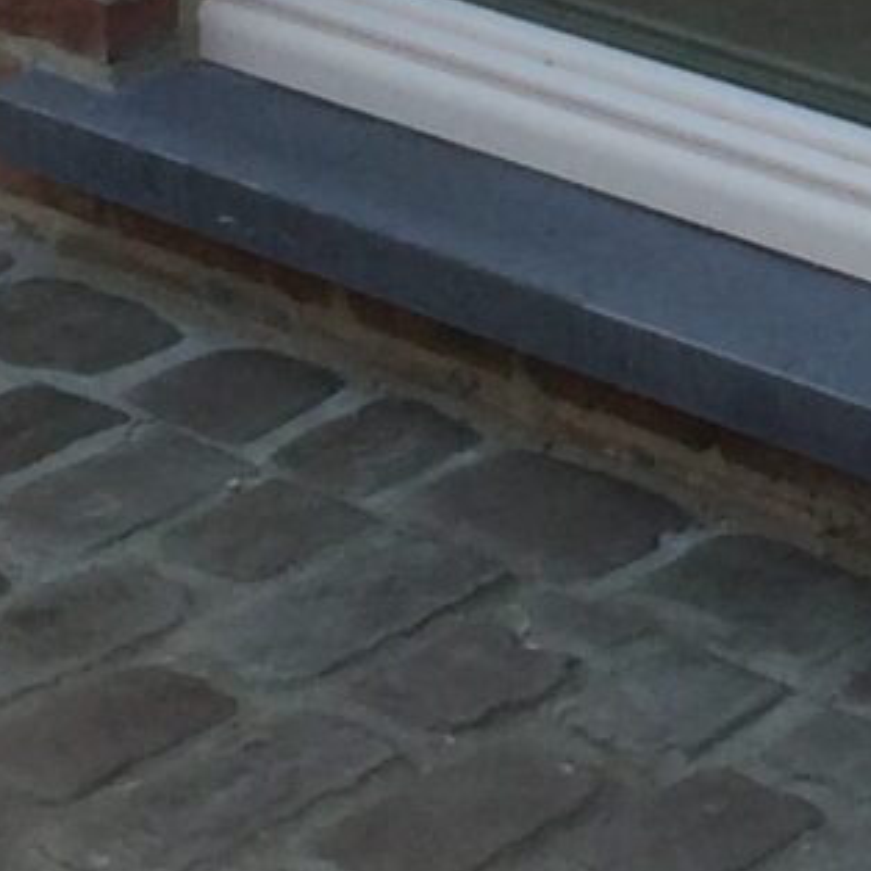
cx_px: 1786
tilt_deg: -8.6
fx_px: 5950
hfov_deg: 8.0
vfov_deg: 7.7
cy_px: -1282
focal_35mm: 209
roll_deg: -0.1
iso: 32
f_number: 2.2
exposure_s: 1/651
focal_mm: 4.15
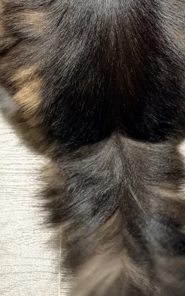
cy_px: 61
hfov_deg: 10.5
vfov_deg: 16.7
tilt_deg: -68.6
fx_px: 1001
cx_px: 145
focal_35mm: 124
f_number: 1.78
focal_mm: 6.76
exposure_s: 1/33
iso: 320
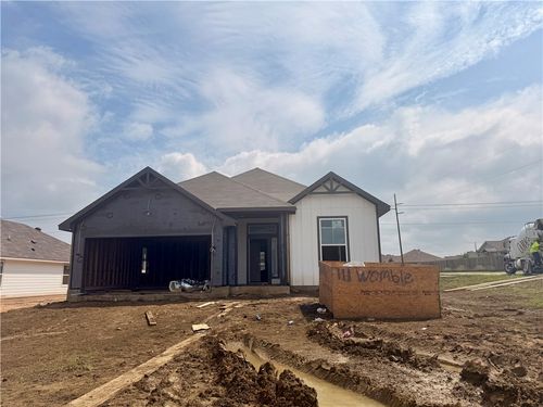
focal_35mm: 24
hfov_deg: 71.6
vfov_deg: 56.8
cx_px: 272
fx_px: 376
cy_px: 204
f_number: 1.78
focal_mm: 6.76
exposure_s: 1/14286
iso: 80
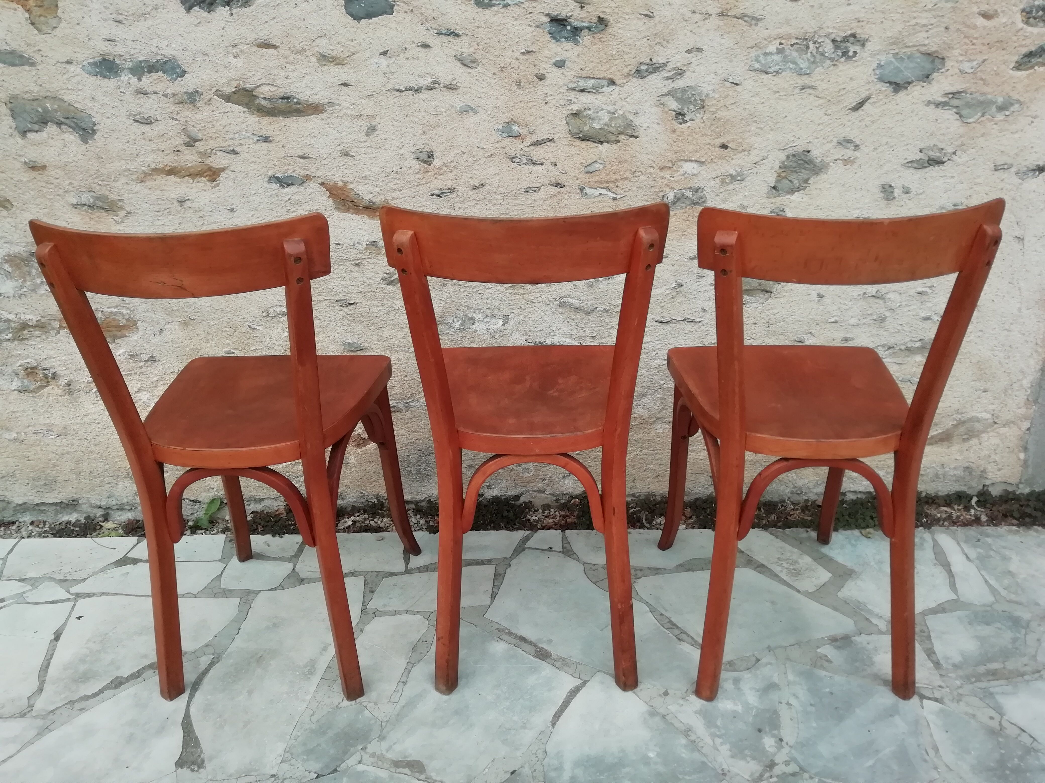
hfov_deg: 67.3
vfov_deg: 53.1
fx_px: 785
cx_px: 522
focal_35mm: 26
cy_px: 392
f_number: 2.2
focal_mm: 3.46
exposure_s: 1/184
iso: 50
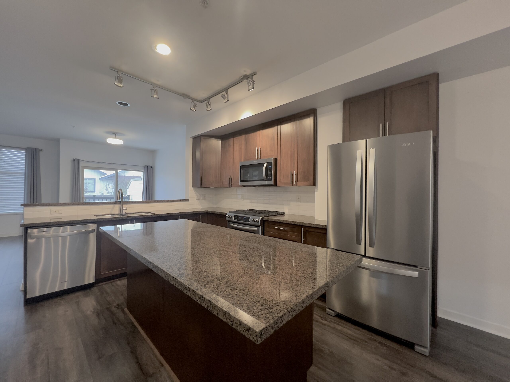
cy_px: 191
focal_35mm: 13
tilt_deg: +0.7
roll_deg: -0.4
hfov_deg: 106.2
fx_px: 192
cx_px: 255
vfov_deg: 89.9
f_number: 1.8
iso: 200
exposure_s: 1/60
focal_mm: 1.57
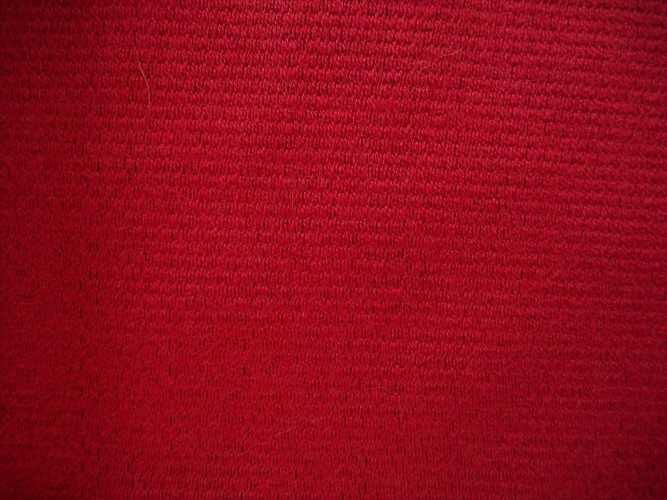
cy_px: 250
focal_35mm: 32
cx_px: 334
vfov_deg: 44.2
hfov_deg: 56.8
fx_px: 617
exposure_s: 1/8
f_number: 2.9
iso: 220
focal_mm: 5.7
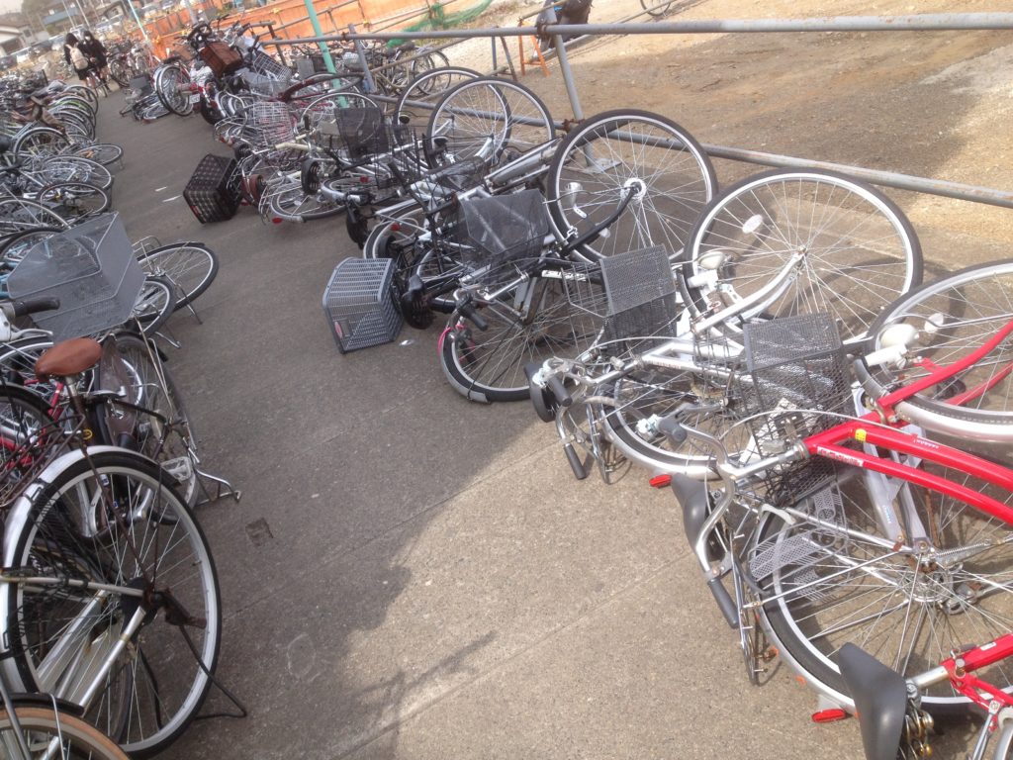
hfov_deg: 52.6
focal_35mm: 35
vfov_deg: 40.7
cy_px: 380
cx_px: 506
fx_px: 1024
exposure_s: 1/789
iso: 50
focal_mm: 4.28
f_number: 2.4
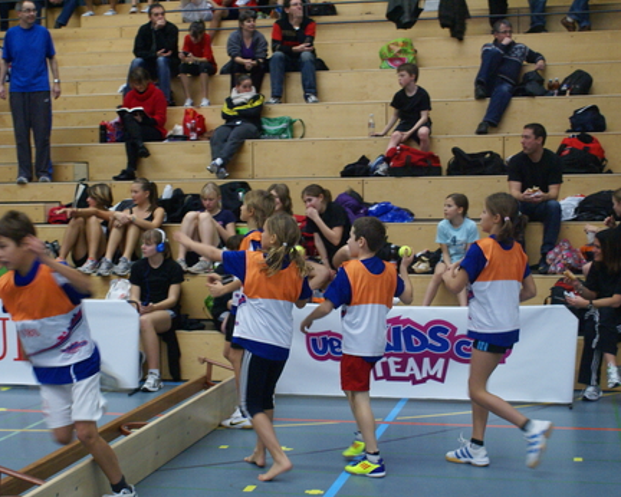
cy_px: 255
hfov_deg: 30.7
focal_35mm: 62
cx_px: 305
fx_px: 1132
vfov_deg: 24.8
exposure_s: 1/60
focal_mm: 35
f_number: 5.6
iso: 800
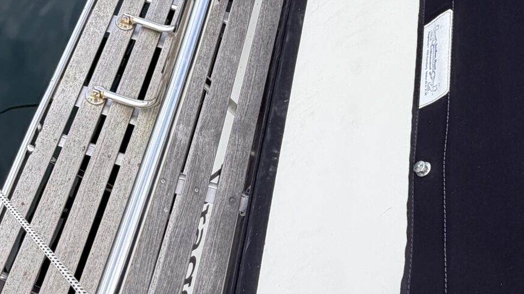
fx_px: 625
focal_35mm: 45
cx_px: 124
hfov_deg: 43.8
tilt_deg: -55.6
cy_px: 93
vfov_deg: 26.3
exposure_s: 1/502
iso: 40
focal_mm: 2.22
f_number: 2.2
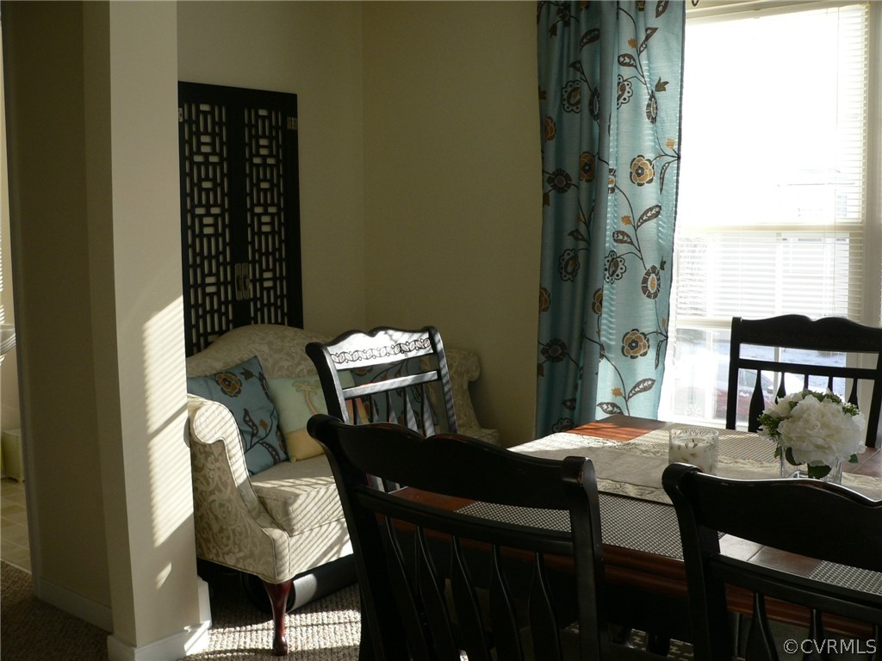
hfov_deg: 51.4
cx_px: 441
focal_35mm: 36
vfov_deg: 39.7
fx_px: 917
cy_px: 330
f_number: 2.8
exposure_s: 1/200
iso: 100
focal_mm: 6
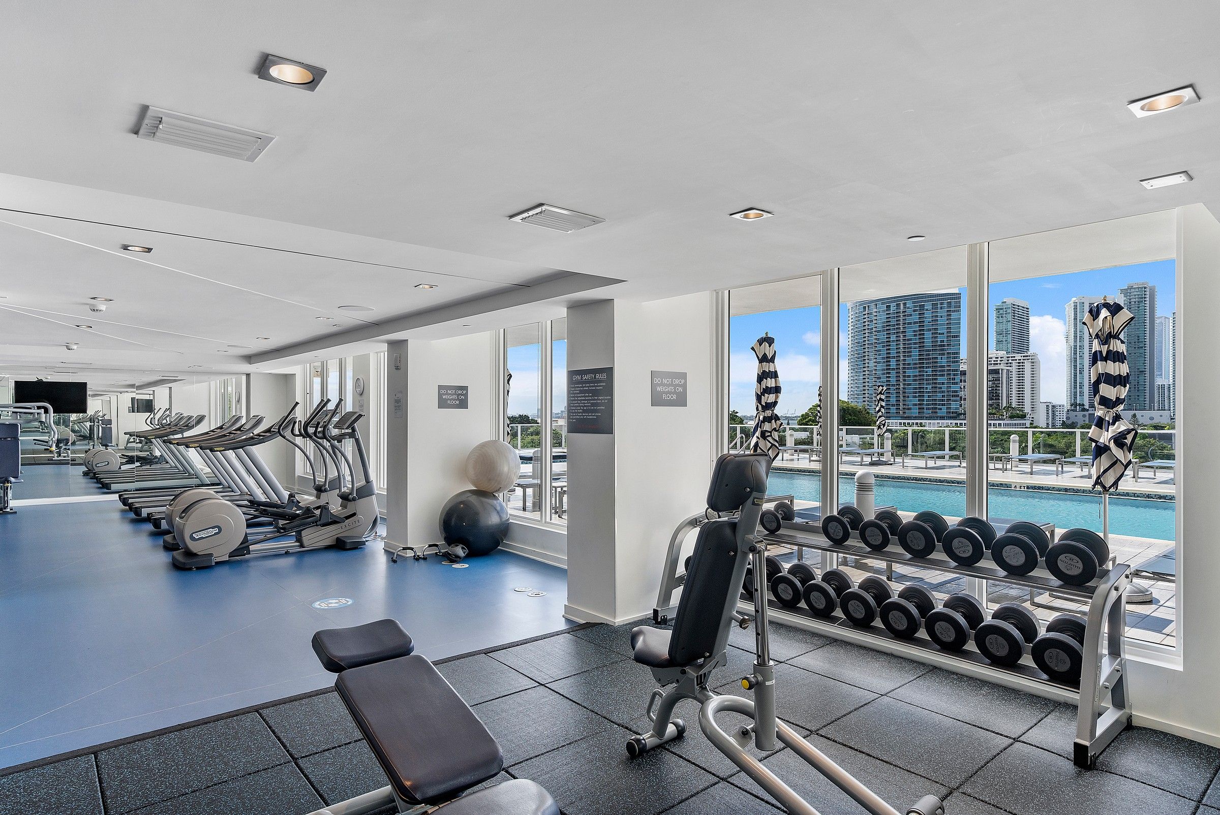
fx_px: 678
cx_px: 610
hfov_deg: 83.9
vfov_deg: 62.0
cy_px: 408
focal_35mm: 20
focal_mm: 20
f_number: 8
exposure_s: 1/160
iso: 800
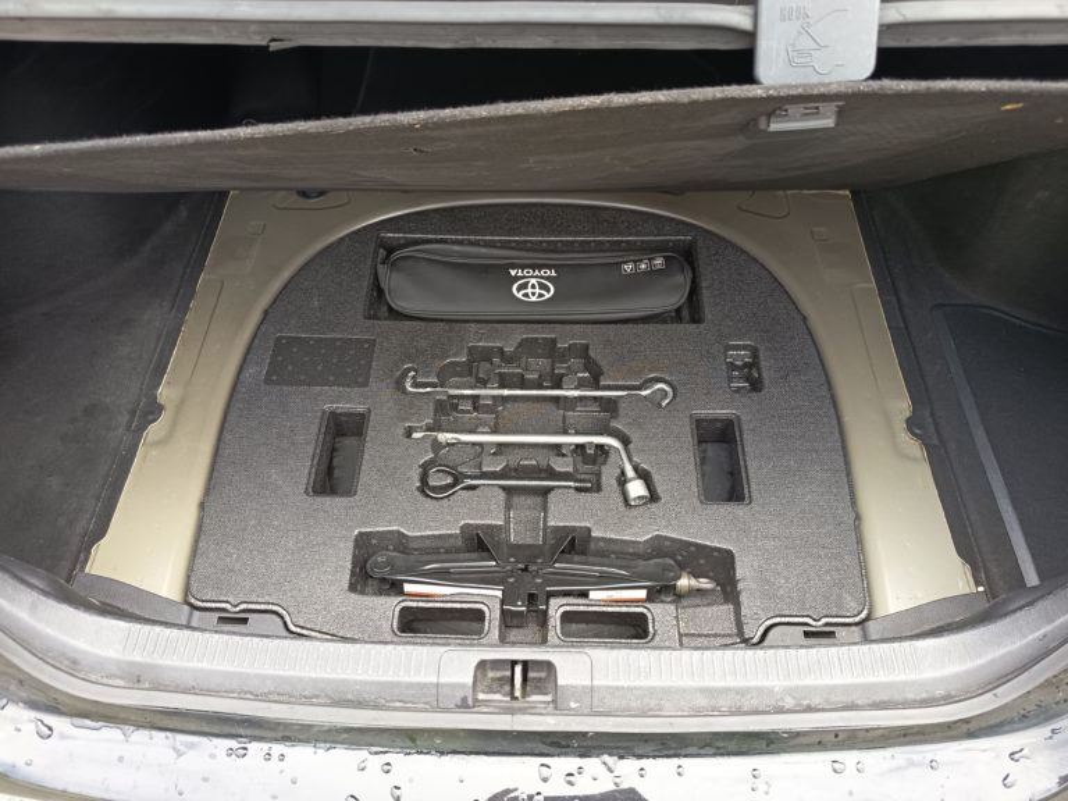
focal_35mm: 24
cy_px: 400
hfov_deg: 71.6
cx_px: 534
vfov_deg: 56.8
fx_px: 740
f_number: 1.7
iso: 228
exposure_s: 1/100
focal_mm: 5.27
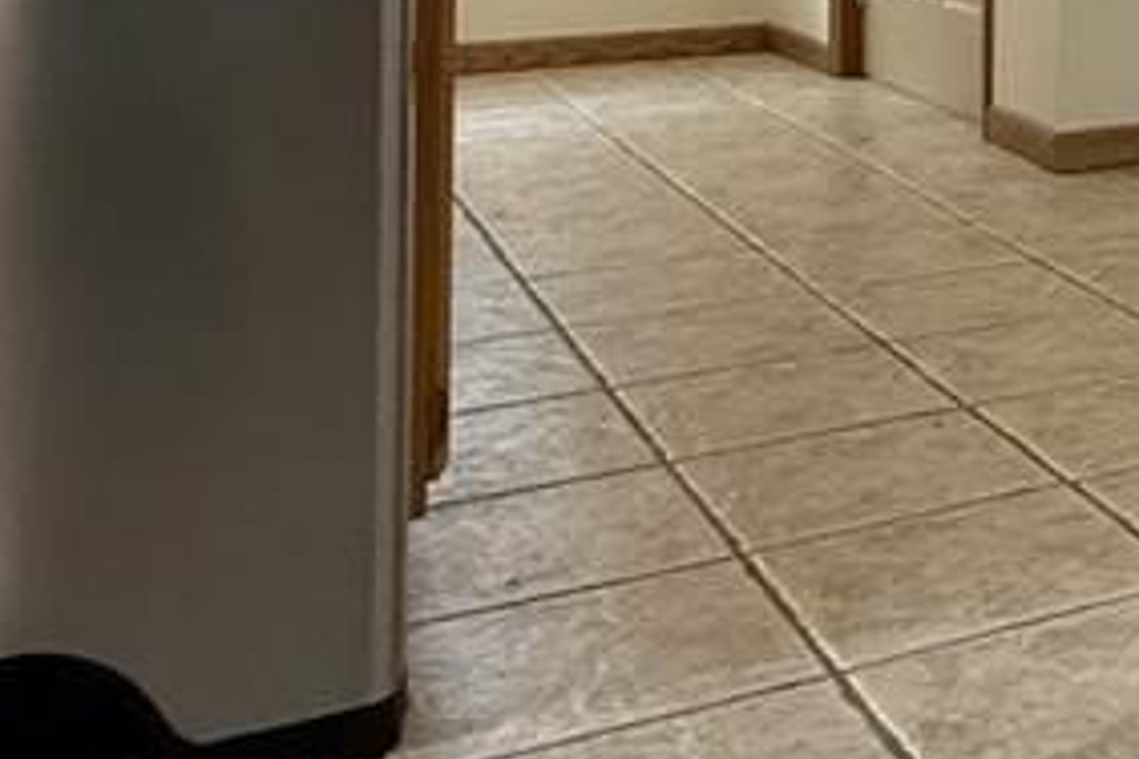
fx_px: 2088
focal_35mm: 66
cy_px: -250
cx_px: 1700
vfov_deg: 19.0
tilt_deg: +0.6
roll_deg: -0.5
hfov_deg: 24.1
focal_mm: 2.22
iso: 320
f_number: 2.2
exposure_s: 1/120
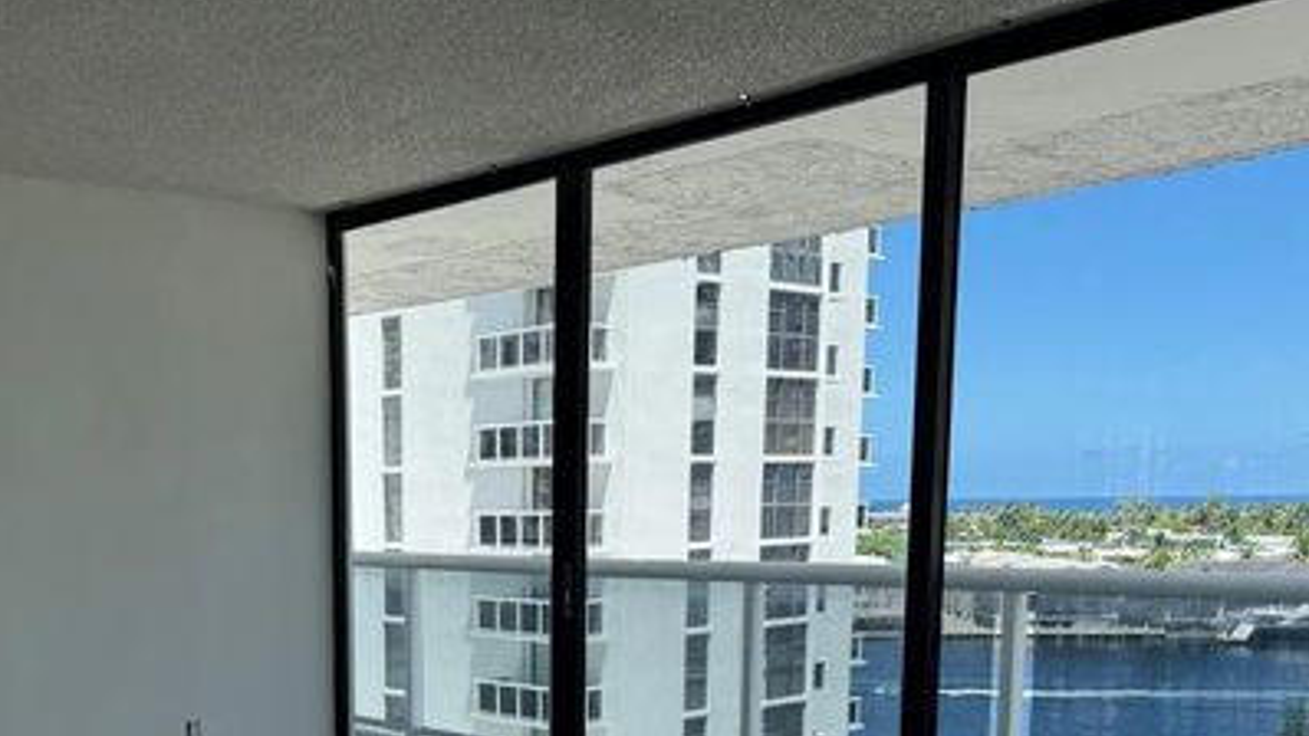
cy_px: 713
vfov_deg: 27.0
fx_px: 1458
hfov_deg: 47.0
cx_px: 365
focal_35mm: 42
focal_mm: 6.76
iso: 80
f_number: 1.78
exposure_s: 1/1767
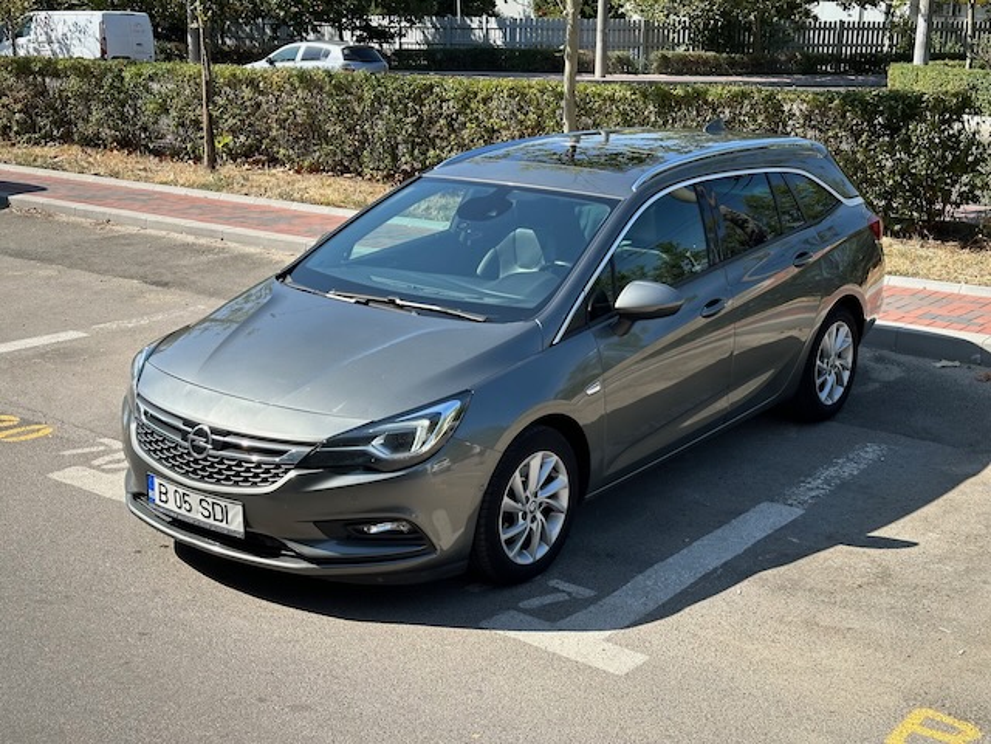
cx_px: 496
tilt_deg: -12.7
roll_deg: -1.8
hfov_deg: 39.7
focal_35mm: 48
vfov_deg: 30.3
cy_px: 372
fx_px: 1374
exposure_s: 1/1848
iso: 64
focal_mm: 6.86
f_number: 1.78
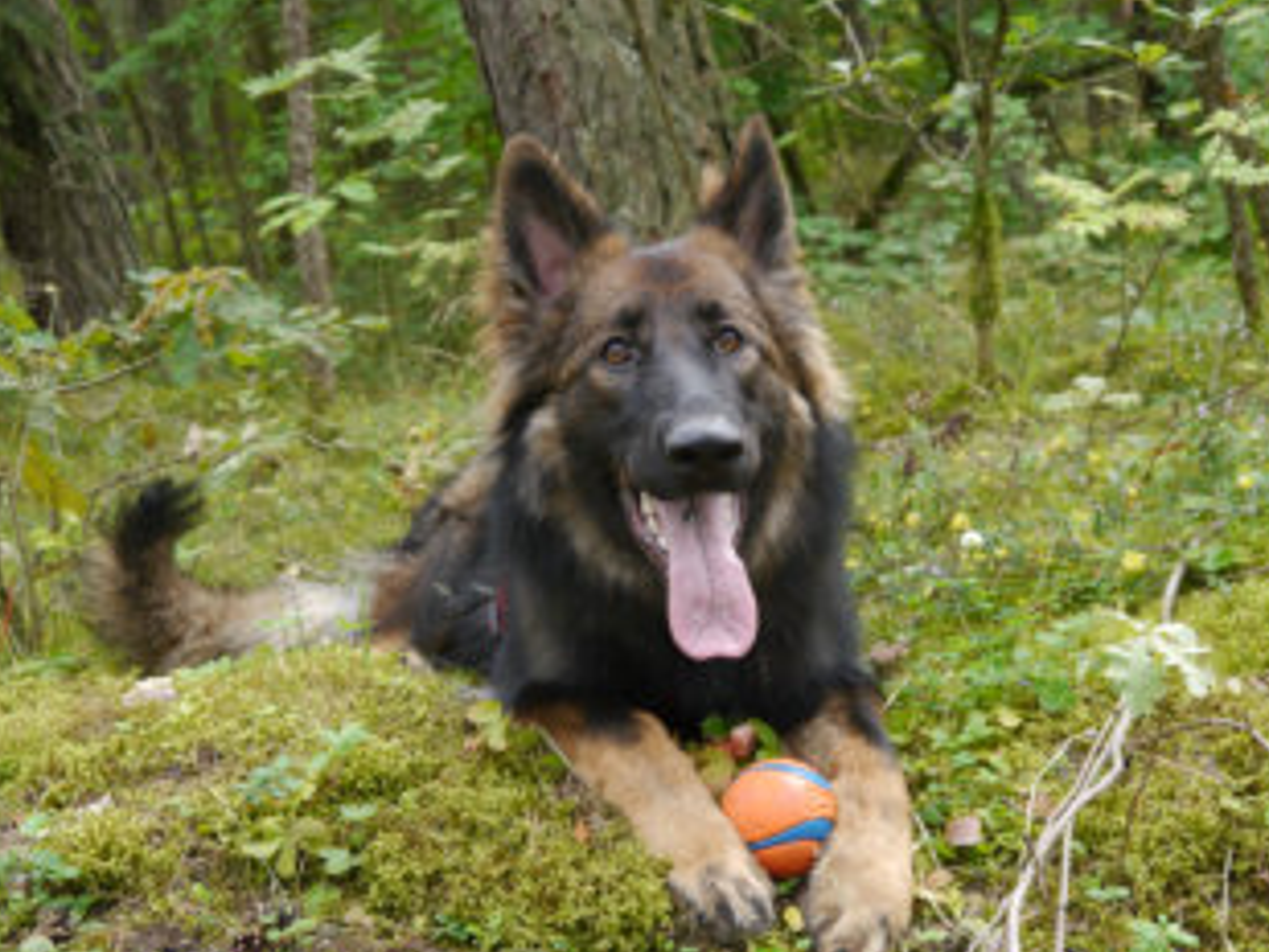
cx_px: 641
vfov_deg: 25.7
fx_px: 2090
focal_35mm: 57
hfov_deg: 33.8
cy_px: 538
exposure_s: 1/250
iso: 640
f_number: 4.6
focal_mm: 25
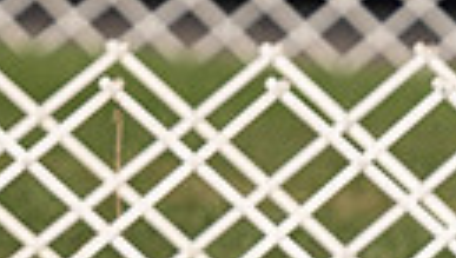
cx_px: -277
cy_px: -57
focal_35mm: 1096
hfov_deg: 2.0
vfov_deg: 1.1
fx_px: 13271
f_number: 3.2
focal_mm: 200
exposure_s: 1/2500
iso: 100
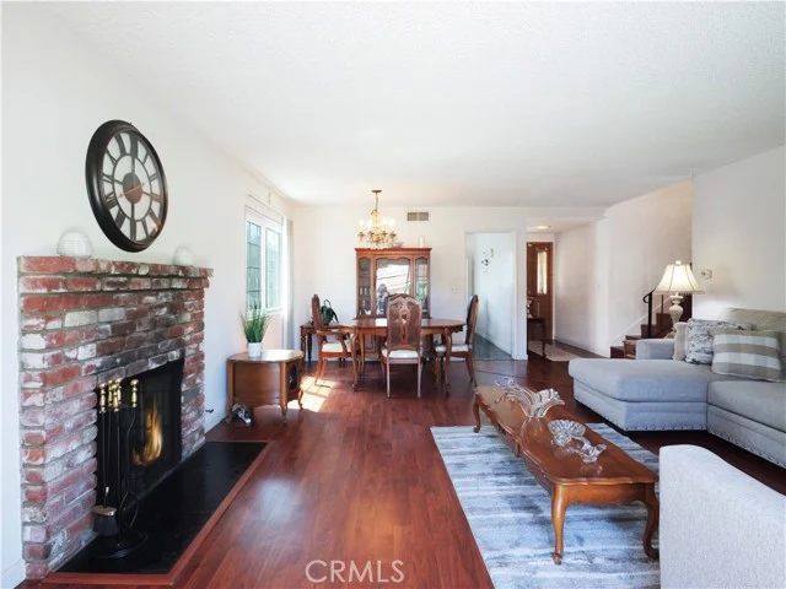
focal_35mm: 18
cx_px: 393
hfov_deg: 87.8
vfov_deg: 71.6
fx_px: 409
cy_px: 294
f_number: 8
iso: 3200
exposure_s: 1/100
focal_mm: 9
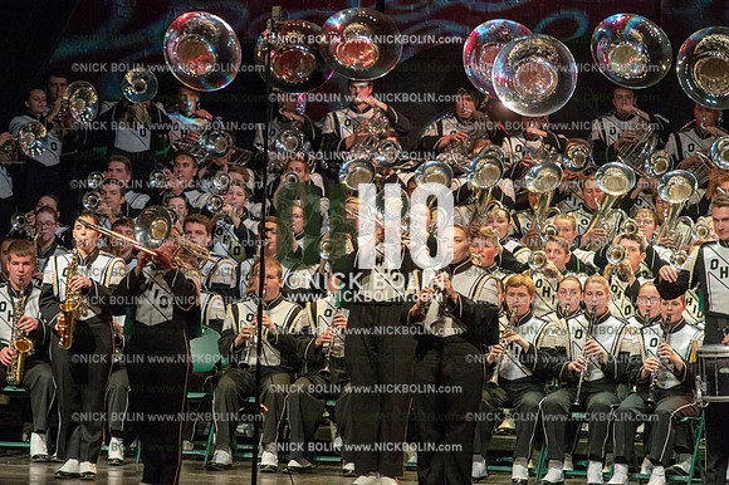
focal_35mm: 240
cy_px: 242
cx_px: 364
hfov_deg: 8.6
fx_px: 4857
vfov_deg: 5.7
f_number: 5.6
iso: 8000
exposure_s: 1/250
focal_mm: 240
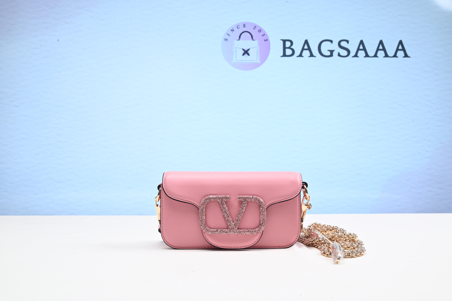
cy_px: 150
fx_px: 452
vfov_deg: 36.9
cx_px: 226
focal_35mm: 36
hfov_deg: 53.1
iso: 100
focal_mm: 36
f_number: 16
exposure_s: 1/2
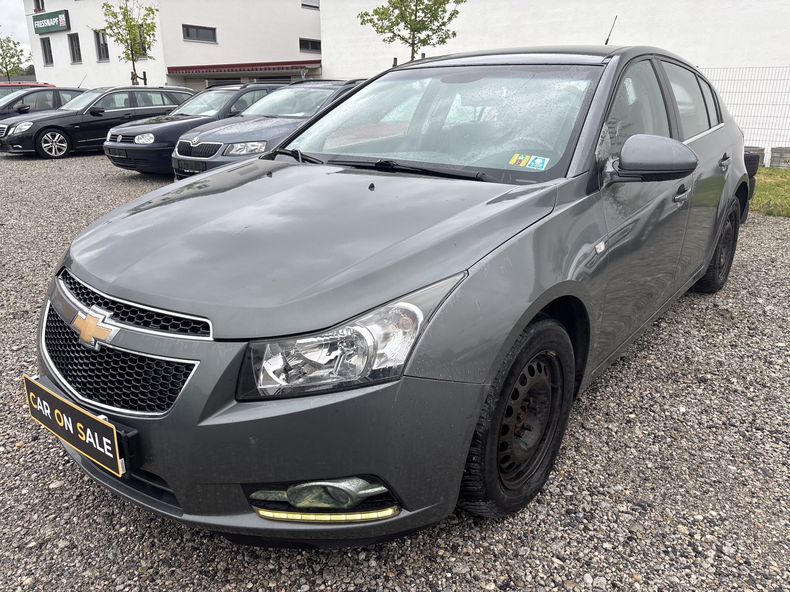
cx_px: 395
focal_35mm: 26
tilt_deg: -18.2
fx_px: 593
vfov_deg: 53.1
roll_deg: -2.3
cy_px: 296
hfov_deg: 67.3
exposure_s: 1/525
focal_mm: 5.96
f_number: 1.6
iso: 50
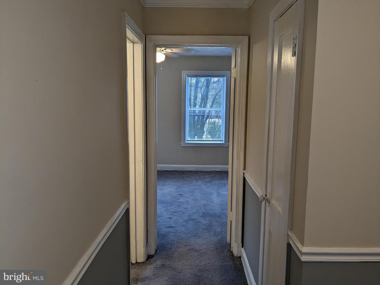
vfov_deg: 51.4
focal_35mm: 27
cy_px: 142
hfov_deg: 65.3
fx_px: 296
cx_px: 190
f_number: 1.73
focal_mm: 4.38
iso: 100
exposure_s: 1/120
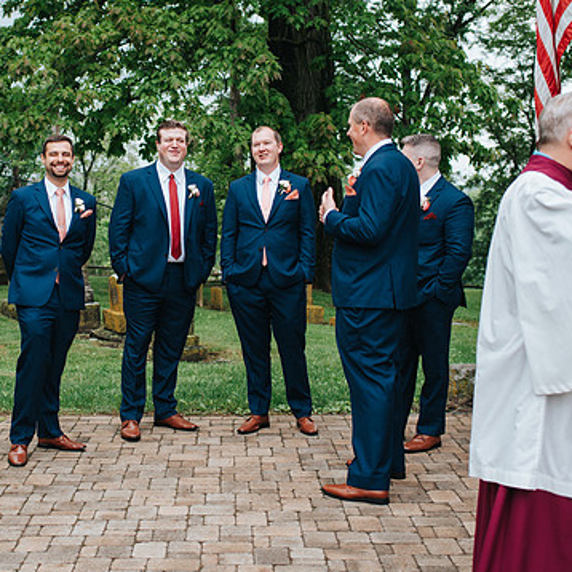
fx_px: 1103
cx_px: 154
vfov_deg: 29.0
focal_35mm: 59
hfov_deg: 28.7
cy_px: 228
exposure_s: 1/640
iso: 180
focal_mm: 35
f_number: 2.8
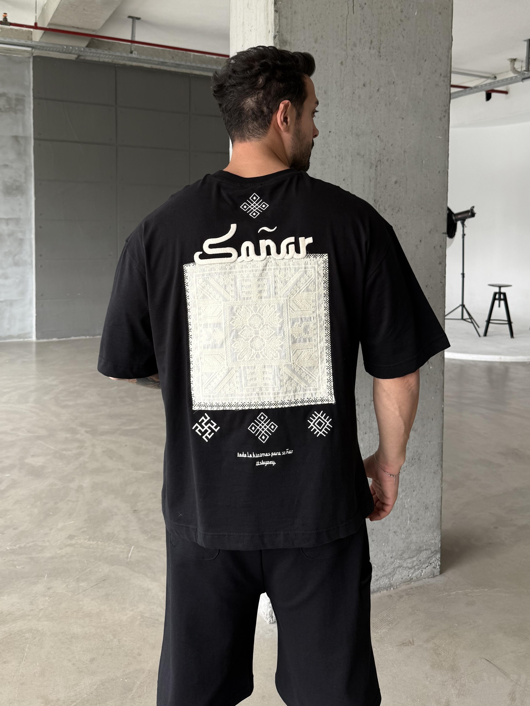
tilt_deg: -2.5
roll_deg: -1.1
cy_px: 353
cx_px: 265
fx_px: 490
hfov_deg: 56.8
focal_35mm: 24
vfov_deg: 71.6
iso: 80
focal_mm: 6.76
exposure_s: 1/121
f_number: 1.78
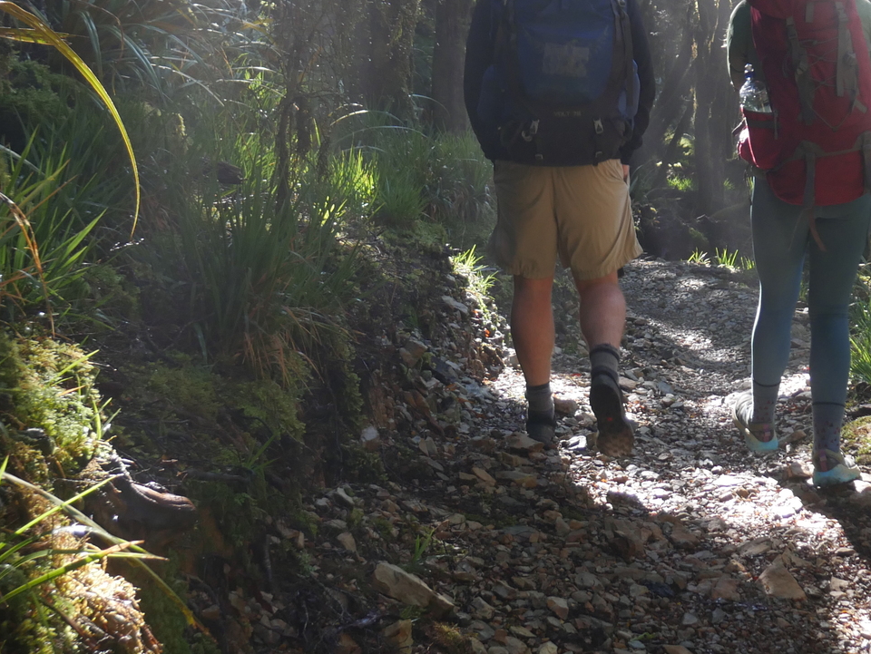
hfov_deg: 29.7
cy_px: 38
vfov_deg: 22.3
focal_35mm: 64
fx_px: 1611
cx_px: 674
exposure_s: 1/125
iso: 400
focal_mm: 16
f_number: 3.6
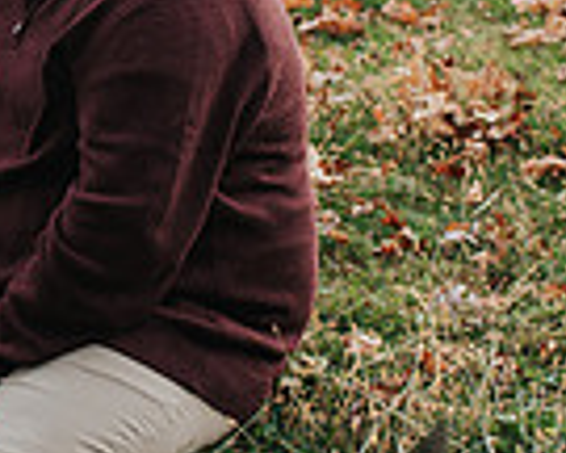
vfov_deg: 10.7
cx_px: -151
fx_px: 2412
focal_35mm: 144
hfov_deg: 13.0
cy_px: 99
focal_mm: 35
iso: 125
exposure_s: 1/320
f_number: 2.8
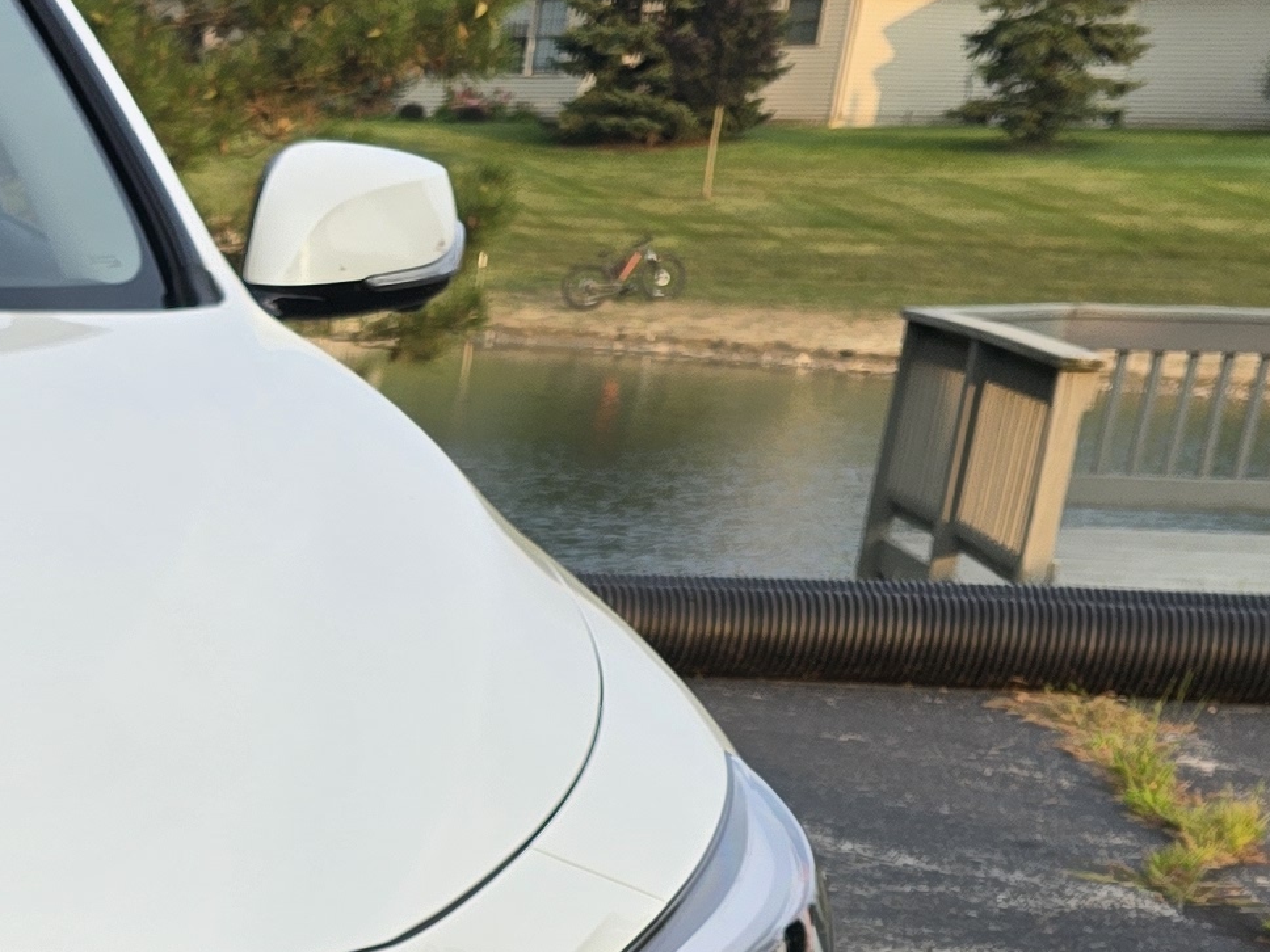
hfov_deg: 17.3
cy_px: 1495
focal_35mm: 95
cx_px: -924
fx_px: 3485
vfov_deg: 14.4
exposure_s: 1/180
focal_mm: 6.3
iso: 12
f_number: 1.7
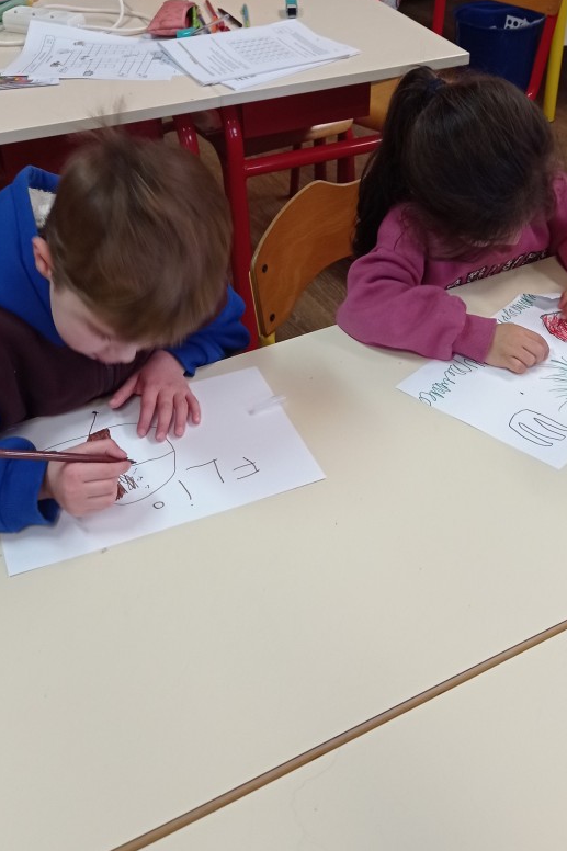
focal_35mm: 45
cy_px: 370
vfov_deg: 43.5
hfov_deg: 29.6
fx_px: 1064
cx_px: 384
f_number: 1.79
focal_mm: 4.74
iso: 115
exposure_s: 1/50
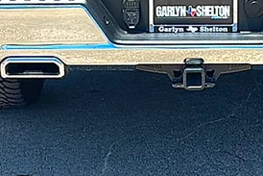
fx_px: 738
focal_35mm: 101
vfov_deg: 13.0
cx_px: 192
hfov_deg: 20.1
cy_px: -75
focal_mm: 6.86
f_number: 1.78
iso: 80
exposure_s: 1/2899
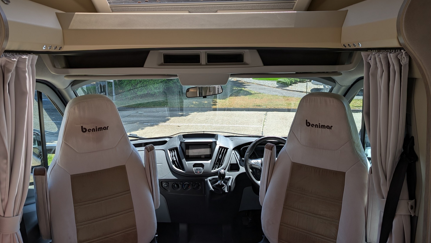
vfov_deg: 42.8
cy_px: 104
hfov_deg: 69.8
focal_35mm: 27
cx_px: 209
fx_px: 309
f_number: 1.68
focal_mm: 6.9
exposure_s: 1/389
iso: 22
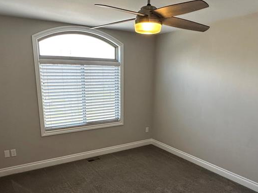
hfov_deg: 63.4
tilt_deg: -13.3
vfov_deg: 49.1
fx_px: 209
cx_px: 127
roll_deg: -0.6
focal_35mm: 28
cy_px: 124
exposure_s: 1/120
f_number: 2.2
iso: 160
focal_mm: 2.22
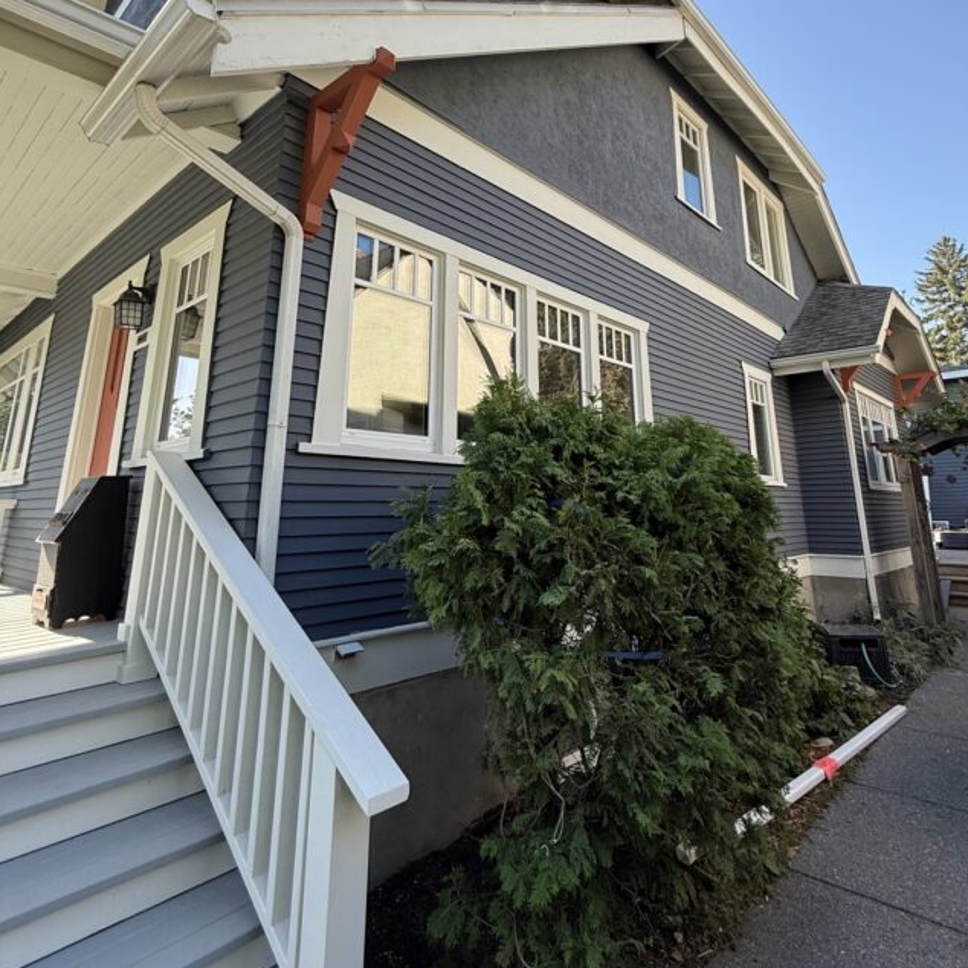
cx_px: 511
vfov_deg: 73.3
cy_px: 350
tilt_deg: +17.5
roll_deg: +0.0
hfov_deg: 74.8
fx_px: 633
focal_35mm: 20
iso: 50
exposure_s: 1/307
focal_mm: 2.22
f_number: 2.2
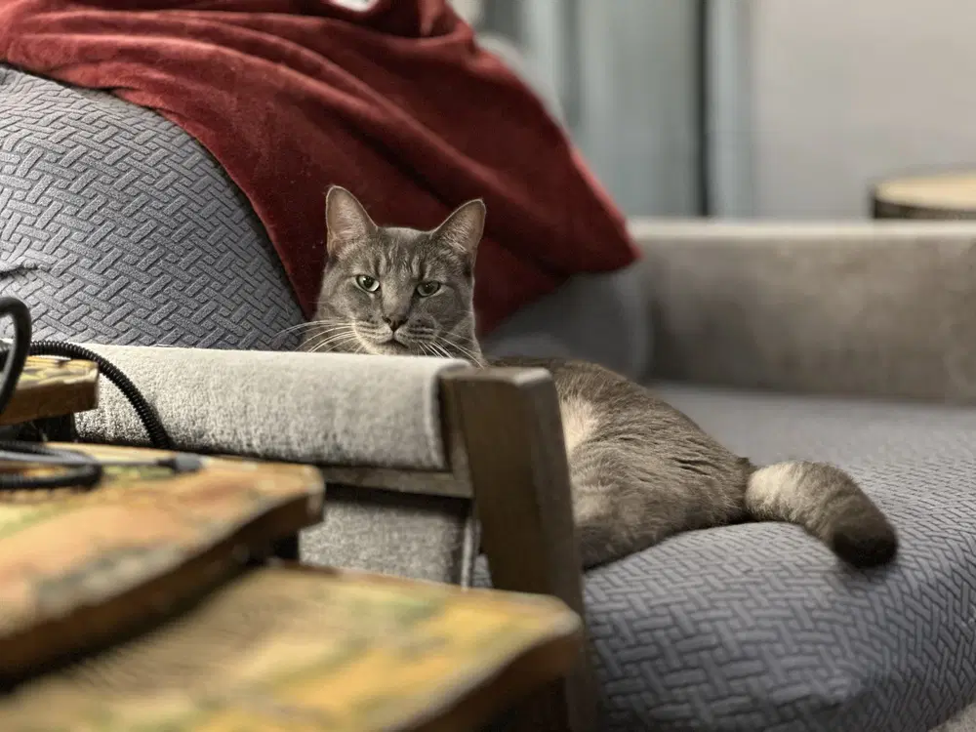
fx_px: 2171
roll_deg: +1.0
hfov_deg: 25.3
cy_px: 366
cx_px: 488
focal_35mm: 77
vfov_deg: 19.1
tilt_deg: -9.8
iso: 800
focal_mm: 9
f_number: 2.8
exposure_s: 1/15
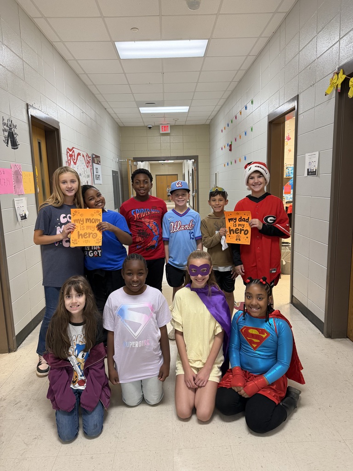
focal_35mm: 24
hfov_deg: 56.8
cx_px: 176
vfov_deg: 71.6
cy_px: 236
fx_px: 326
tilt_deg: -9.4
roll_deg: +1.4
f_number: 1.78
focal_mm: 6.76
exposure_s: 1/60
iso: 250
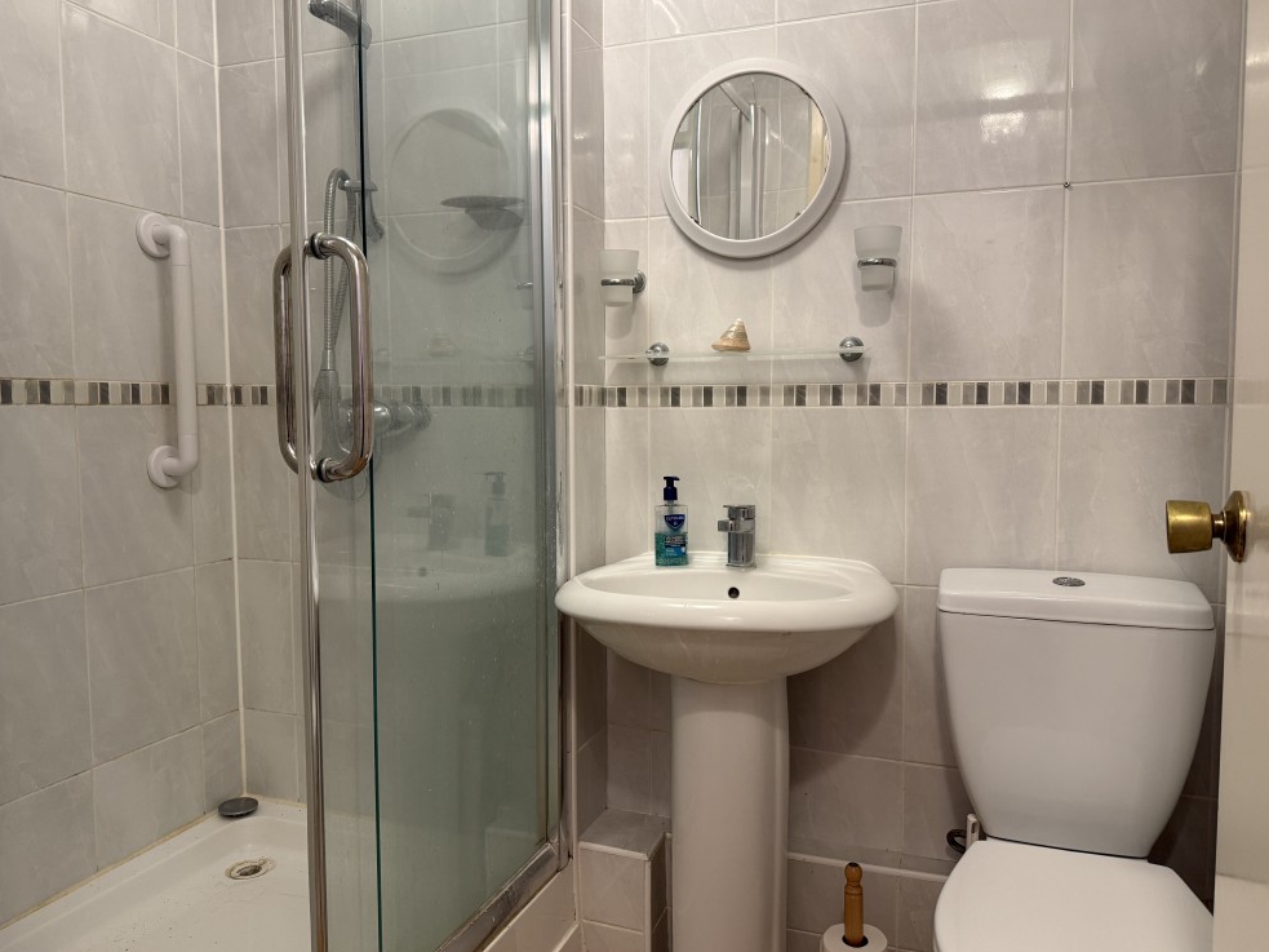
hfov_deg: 69.4
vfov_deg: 54.9
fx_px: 916
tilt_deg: -4.5
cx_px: 658
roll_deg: -0.1
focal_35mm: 25
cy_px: 473
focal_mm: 6.76
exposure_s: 1/50
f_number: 1.78
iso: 200
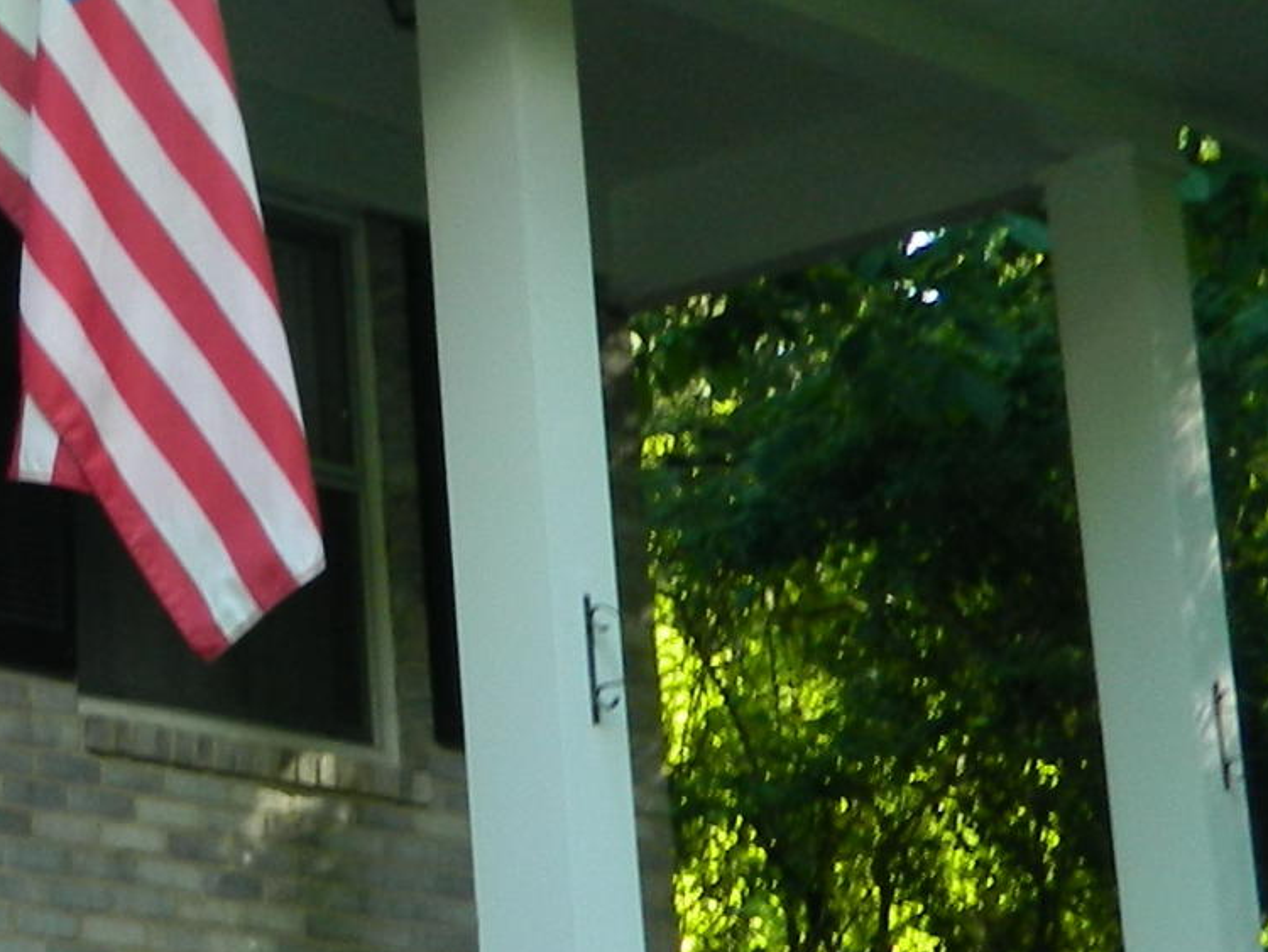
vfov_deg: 14.7
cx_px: -773
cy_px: 697
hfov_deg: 17.2
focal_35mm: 100
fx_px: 3664
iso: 80
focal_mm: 4.5
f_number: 3.1
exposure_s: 1/40
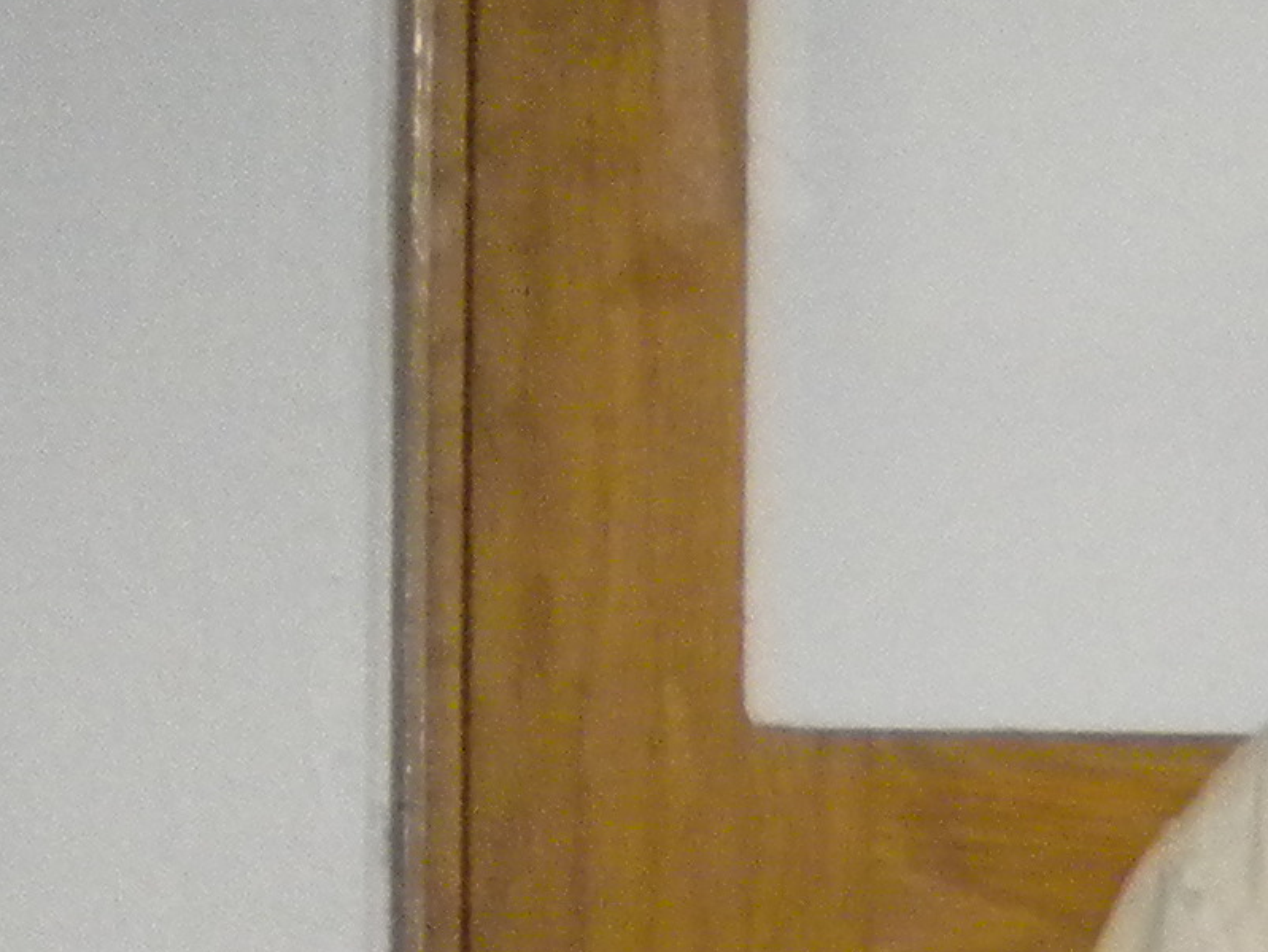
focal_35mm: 160
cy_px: 1214
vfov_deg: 9.1
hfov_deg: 11.6
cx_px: 2159
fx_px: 5863
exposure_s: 1/30
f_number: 3.1
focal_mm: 6.3
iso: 400
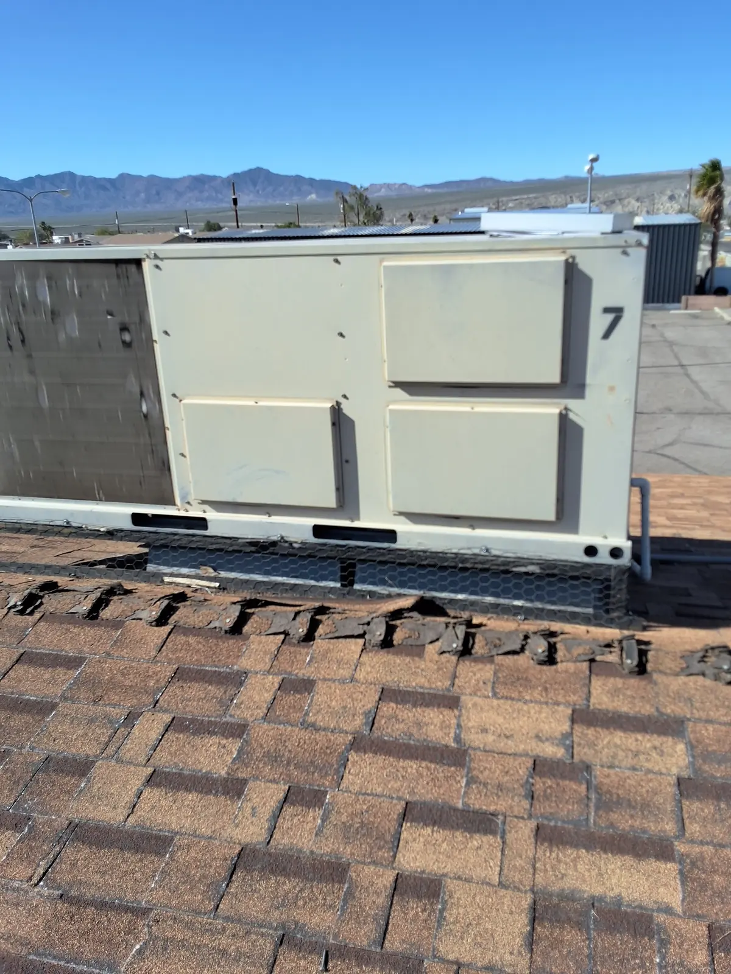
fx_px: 788
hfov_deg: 49.7
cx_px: 366
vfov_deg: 63.4
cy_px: 487
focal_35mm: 28
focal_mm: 2.91
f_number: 1.9
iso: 32
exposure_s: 1/1653
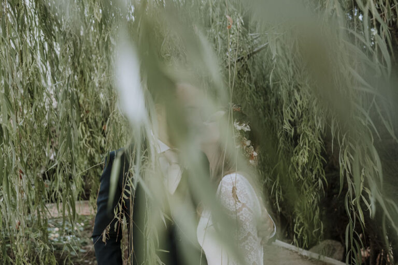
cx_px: 199
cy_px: 132
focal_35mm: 35
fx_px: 387
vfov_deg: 37.9
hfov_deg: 54.4
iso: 400
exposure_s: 1/500
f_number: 2.5
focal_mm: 23
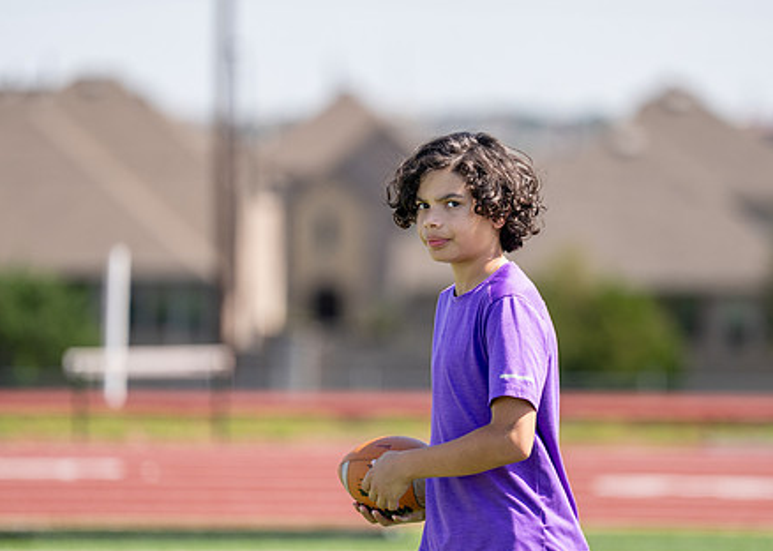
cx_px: 467
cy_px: 330
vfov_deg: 4.7
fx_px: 6668
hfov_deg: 6.6
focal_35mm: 304
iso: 200
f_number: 2.8
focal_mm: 200
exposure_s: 1/2000
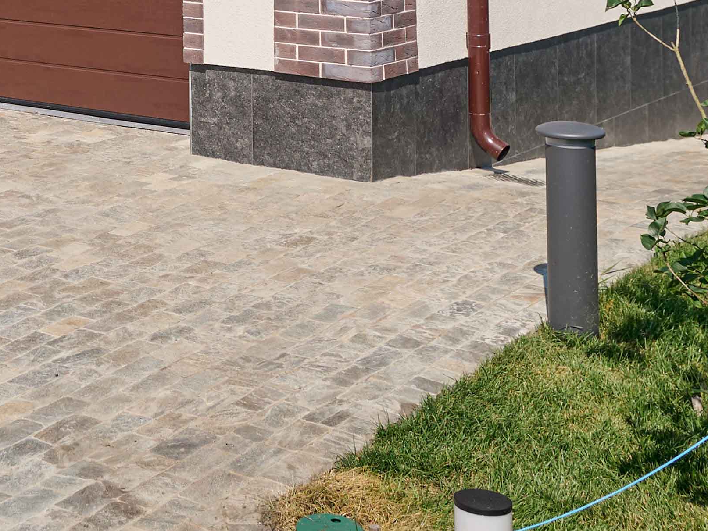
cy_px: -346
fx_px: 1473
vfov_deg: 17.6
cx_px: -2
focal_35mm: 72
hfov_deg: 25.7
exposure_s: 1/500
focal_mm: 20
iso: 100
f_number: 6.3
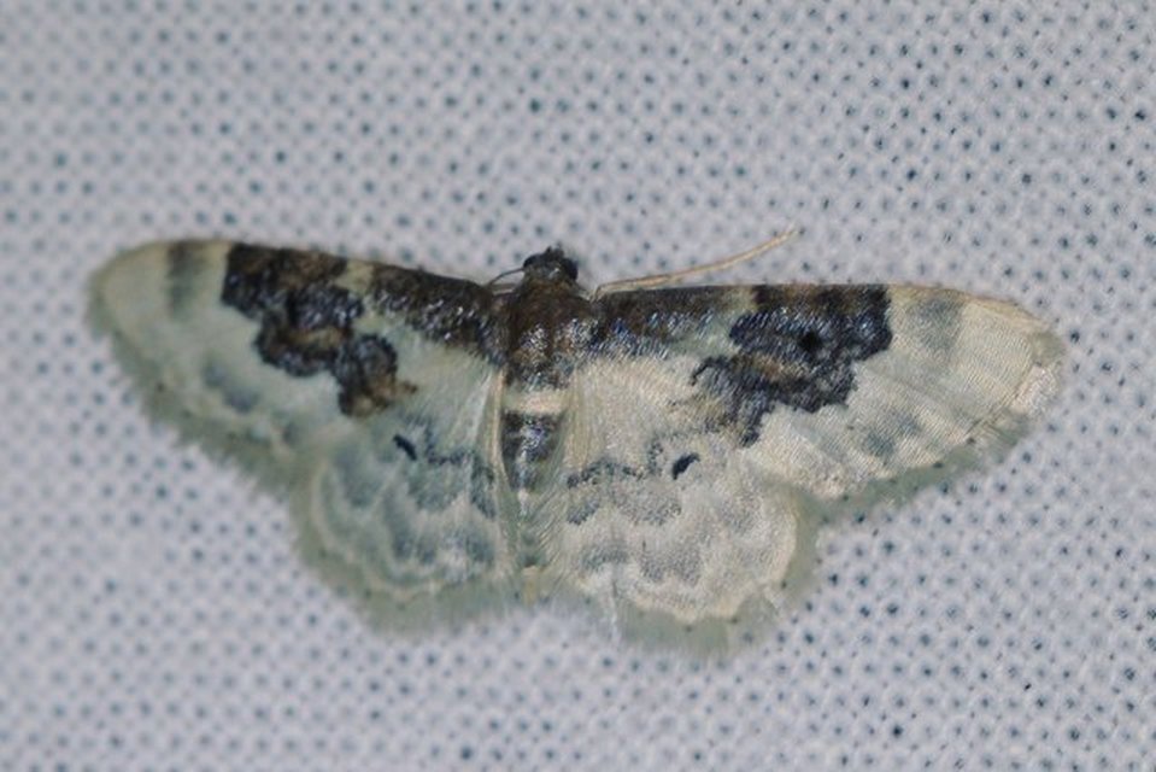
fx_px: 5059
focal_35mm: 158
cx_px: 578
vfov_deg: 8.7
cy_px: 386
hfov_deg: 13.0
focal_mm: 105
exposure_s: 1/100
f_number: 14
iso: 640
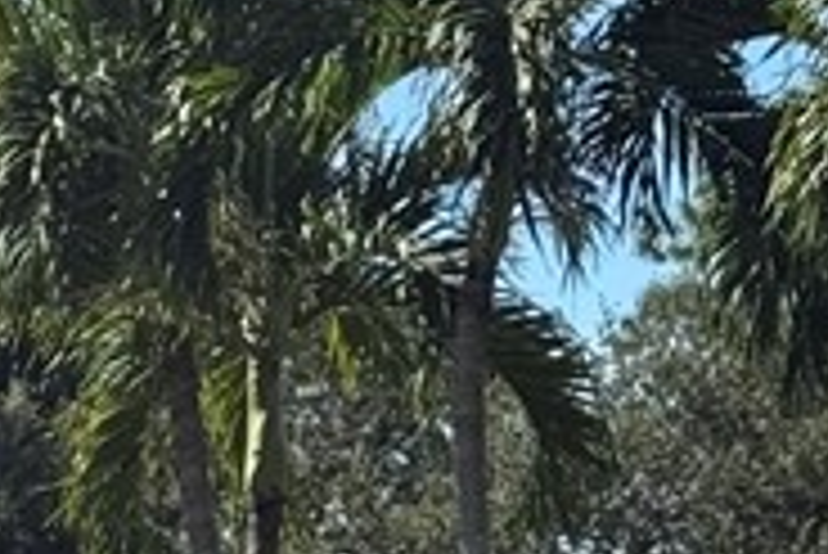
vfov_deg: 4.9
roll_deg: -0.4
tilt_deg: -2.1
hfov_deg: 7.3
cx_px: -508
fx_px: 6399
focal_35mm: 278
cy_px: 1018
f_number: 1.78
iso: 64
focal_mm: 6.76
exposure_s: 1/4098
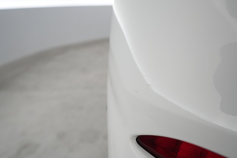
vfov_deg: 46.4
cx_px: 118
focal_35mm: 28
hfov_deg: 65.5
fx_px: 184
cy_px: 79
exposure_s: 1/100
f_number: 5
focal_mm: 28
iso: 1600
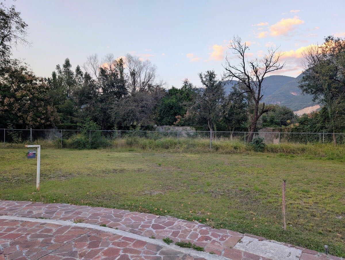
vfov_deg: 57.0
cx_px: 172
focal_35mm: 24
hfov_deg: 71.5
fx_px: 240
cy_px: 130
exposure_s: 1/63.5
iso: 21
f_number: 1.68
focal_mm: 6.9
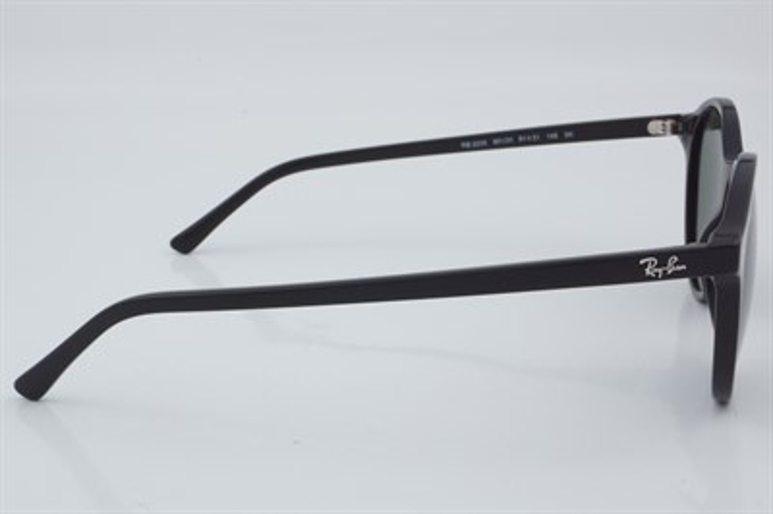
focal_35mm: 75
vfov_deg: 18.2
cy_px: 257
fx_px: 1609
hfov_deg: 27.0
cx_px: 386
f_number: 29
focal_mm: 50
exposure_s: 1/4
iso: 100
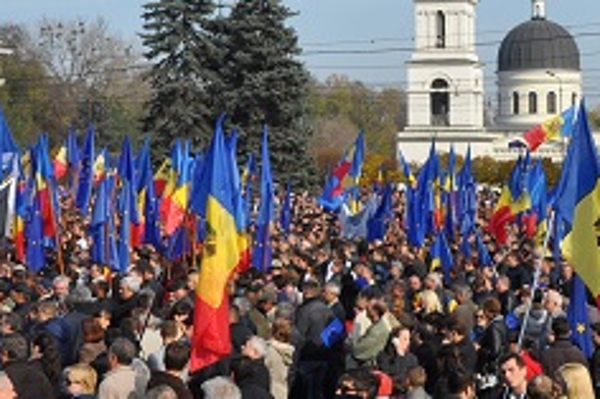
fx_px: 1587
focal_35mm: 95
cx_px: 267
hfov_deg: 21.4
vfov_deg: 14.2
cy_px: 30
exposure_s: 1/640
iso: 640
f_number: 13
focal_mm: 25
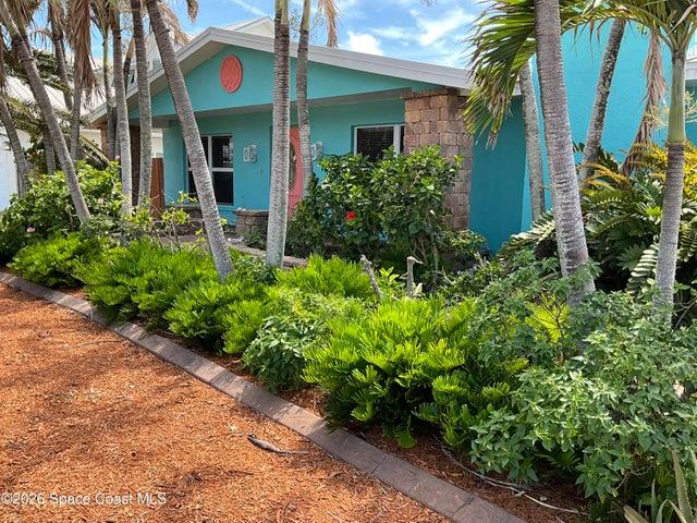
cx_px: 348
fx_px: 584
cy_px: 262
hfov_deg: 61.7
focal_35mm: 29
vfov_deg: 48.2
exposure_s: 1/241
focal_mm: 3
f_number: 1.8
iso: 20
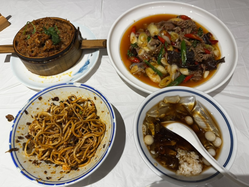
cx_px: 124
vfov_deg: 56.8
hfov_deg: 71.6
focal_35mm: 24
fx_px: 173
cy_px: 94
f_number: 1.78
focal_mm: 6.76
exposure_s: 1/100
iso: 100
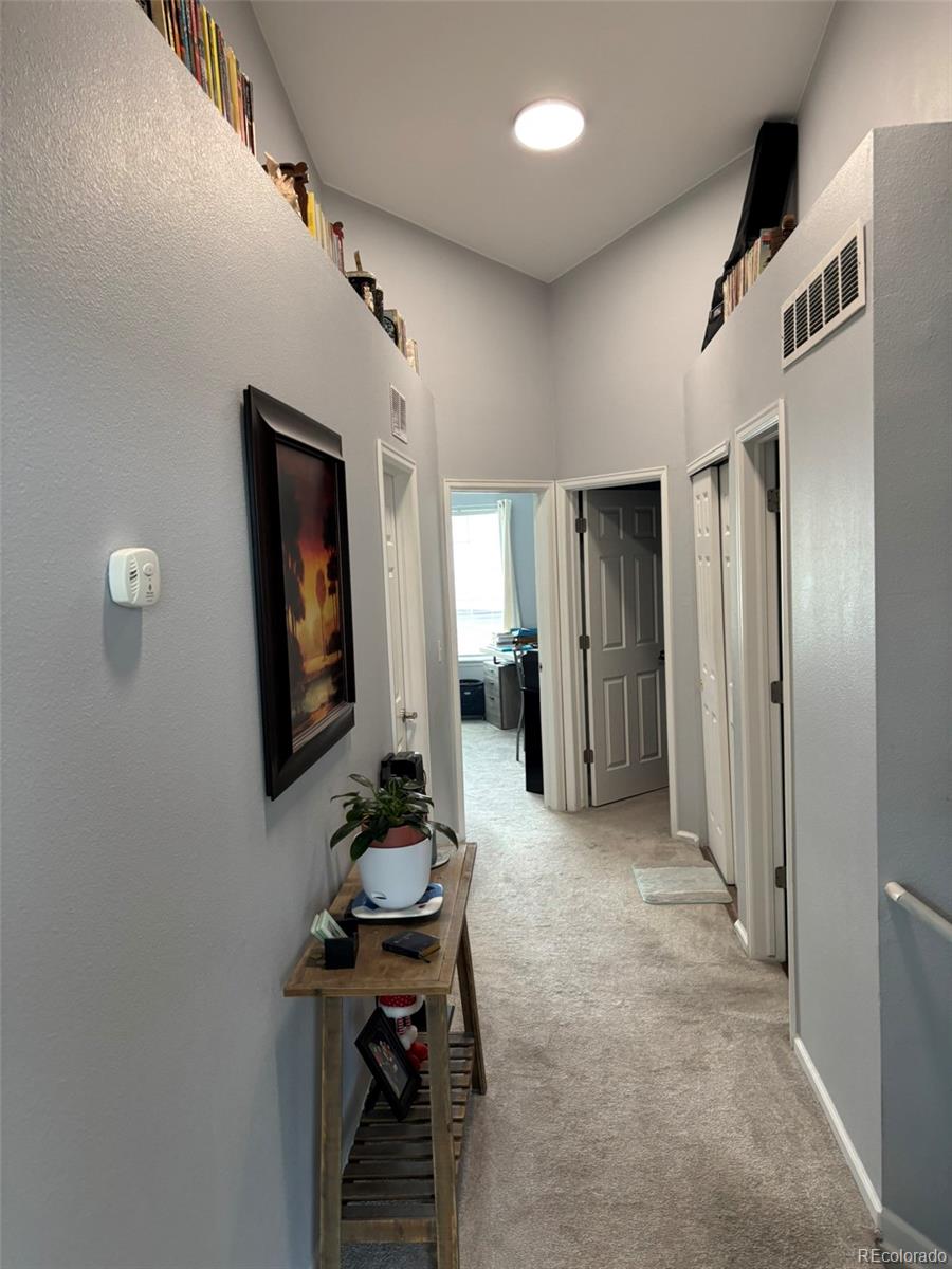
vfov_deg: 67.3
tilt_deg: -5.3
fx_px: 953
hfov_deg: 53.1
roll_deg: +2.3
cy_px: 634
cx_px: 476
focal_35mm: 26
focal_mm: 5.96
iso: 160
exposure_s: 1/60
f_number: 1.6
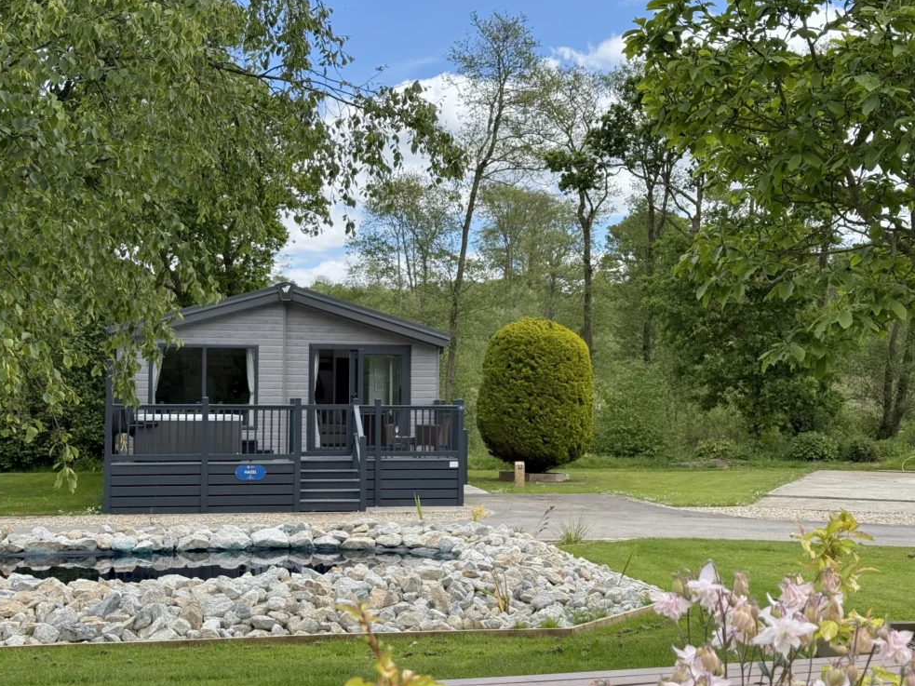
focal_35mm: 50
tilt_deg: +2.7
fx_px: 1321
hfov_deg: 38.2
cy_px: 354
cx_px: 469
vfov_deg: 29.1
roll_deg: -0.2
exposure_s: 1/2415
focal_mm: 6.76
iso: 80
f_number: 1.78
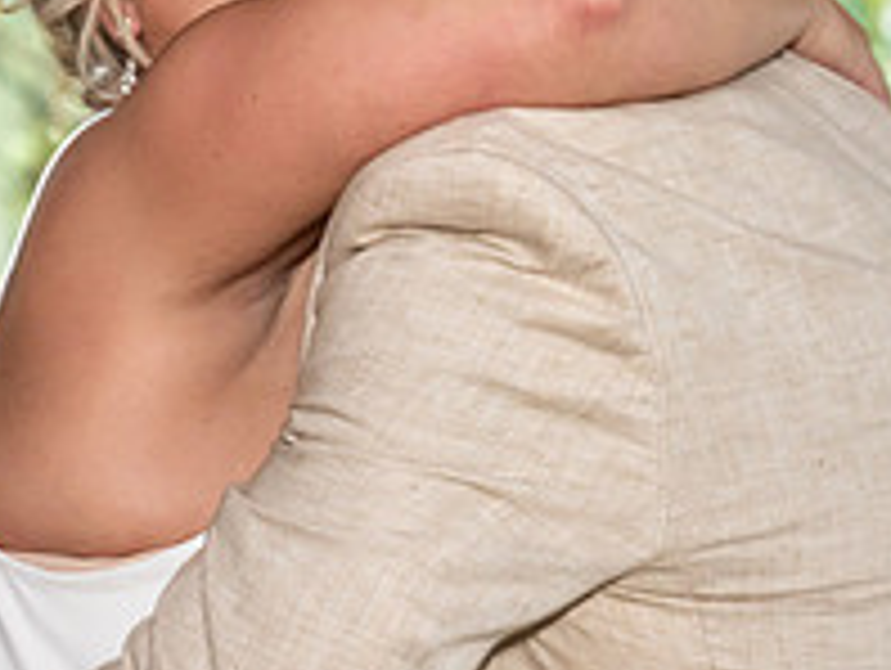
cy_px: 137
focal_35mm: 197
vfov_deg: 7.5
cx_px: 306
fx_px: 5077
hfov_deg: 10.0
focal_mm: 70
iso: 1600
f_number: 4.5
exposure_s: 1/125
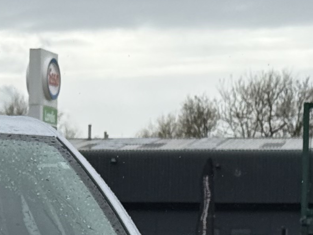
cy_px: 344
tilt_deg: -2.0
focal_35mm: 243
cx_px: -169
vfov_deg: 6.1
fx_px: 2197
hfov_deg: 8.0
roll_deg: -0.2
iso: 64
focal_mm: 6.76
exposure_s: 1/2667
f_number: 1.78
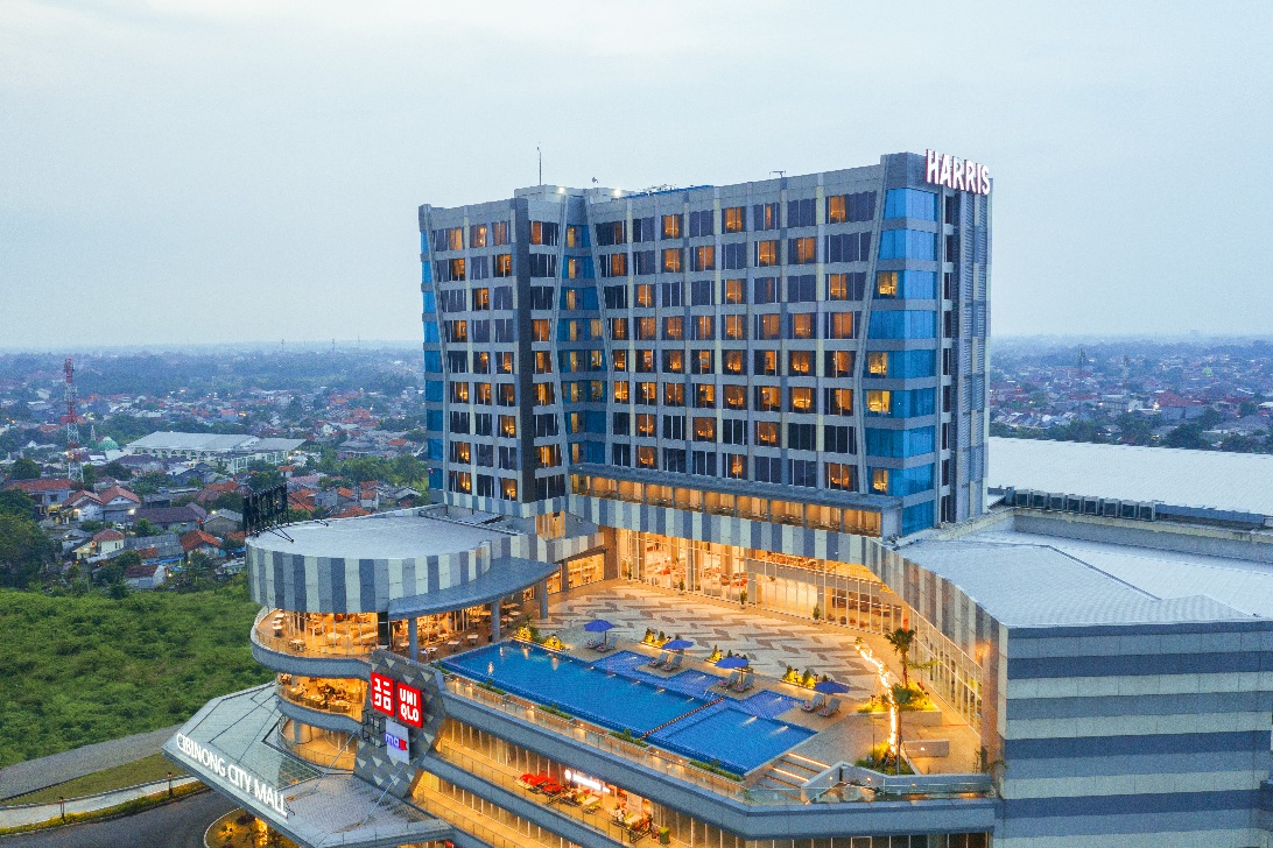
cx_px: 636
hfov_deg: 65.5
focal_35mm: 28
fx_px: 990
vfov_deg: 46.4
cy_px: 424
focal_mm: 10.26
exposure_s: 1/8
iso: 400
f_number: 5.6
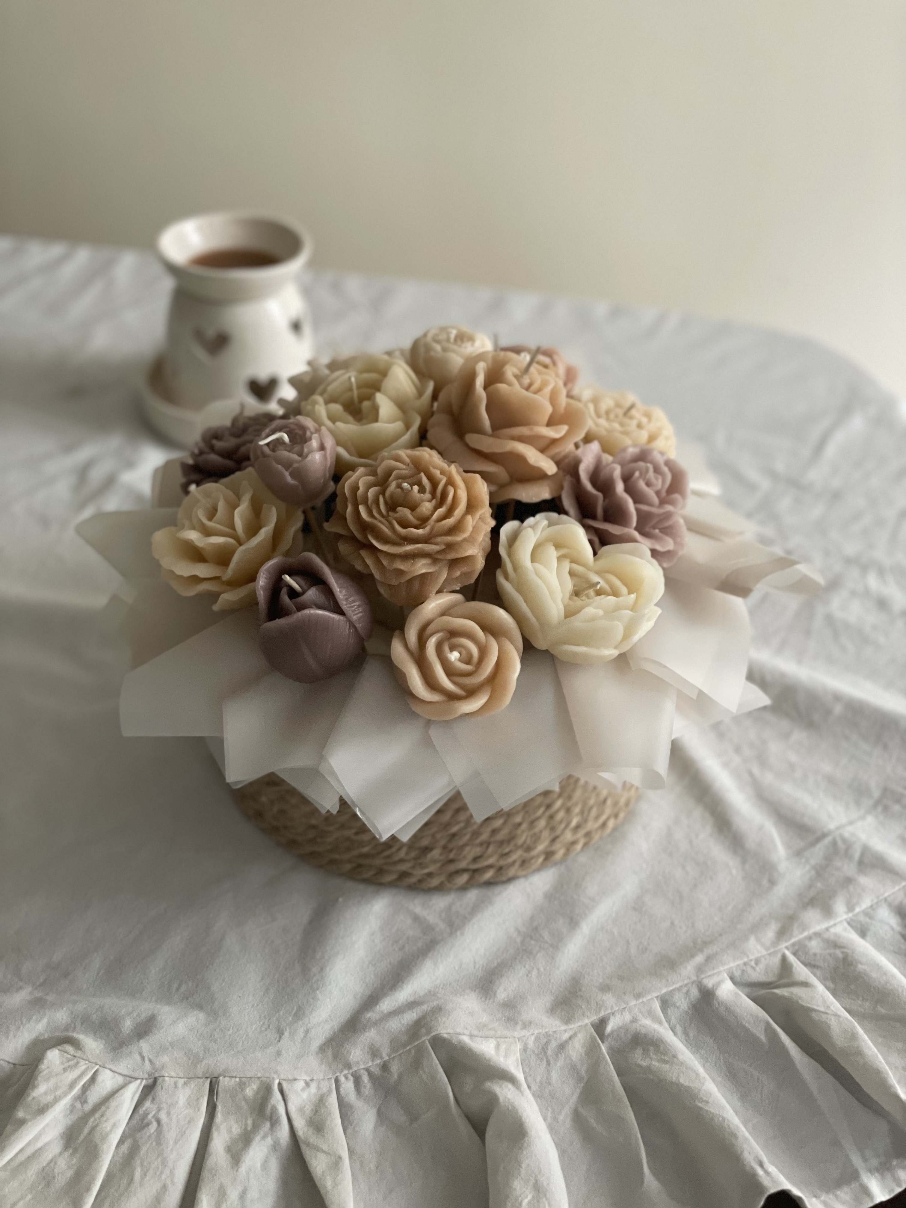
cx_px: 453
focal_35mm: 52
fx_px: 1815
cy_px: 604
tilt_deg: -35.2
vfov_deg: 36.8
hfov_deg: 28.0
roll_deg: -0.8
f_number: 2
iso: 250
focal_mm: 6
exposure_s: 1/122
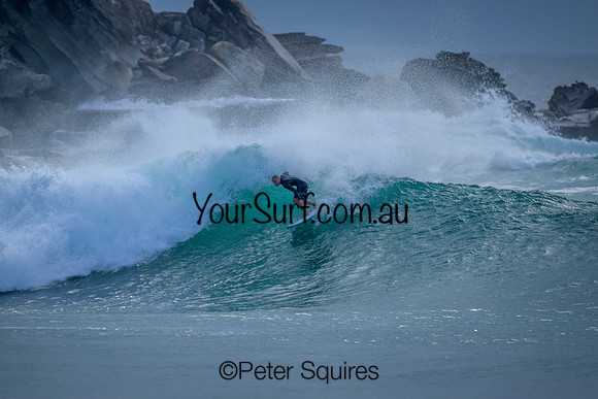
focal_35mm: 800
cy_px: 200
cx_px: 299
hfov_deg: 2.6
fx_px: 13291
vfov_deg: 1.7
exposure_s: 1/2000
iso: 360
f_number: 6.3
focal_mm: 800
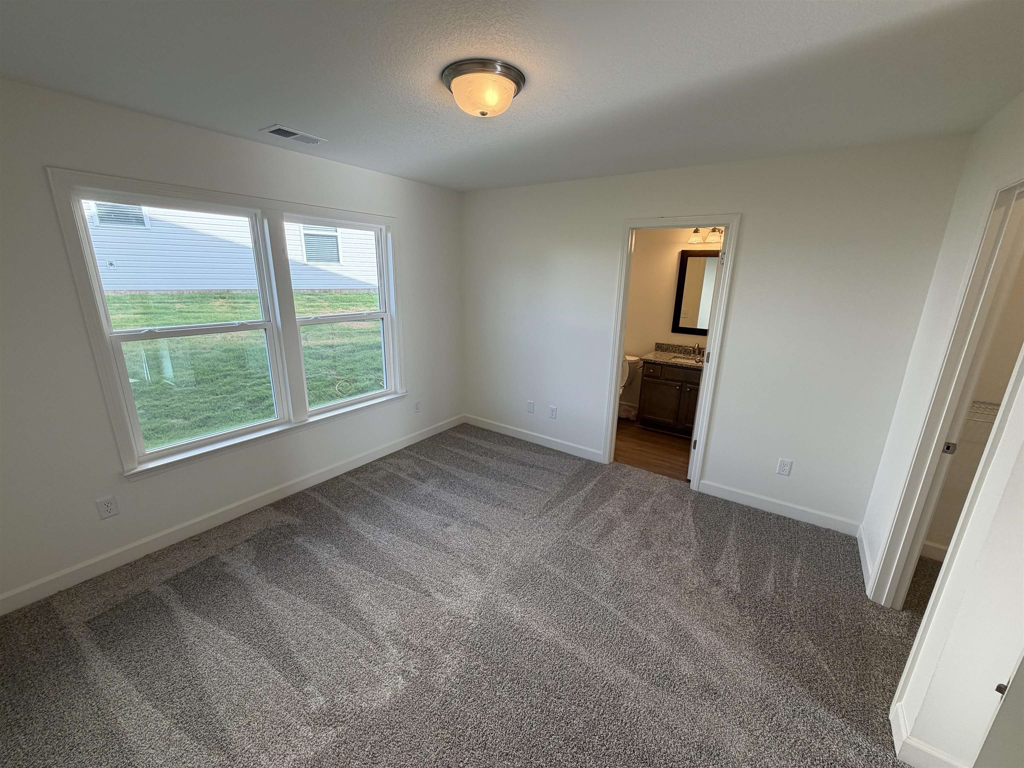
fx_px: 414
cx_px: 512
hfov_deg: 102.1
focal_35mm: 14
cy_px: 384
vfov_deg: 85.7
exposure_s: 1/120
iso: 64
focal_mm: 2.22
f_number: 2.2
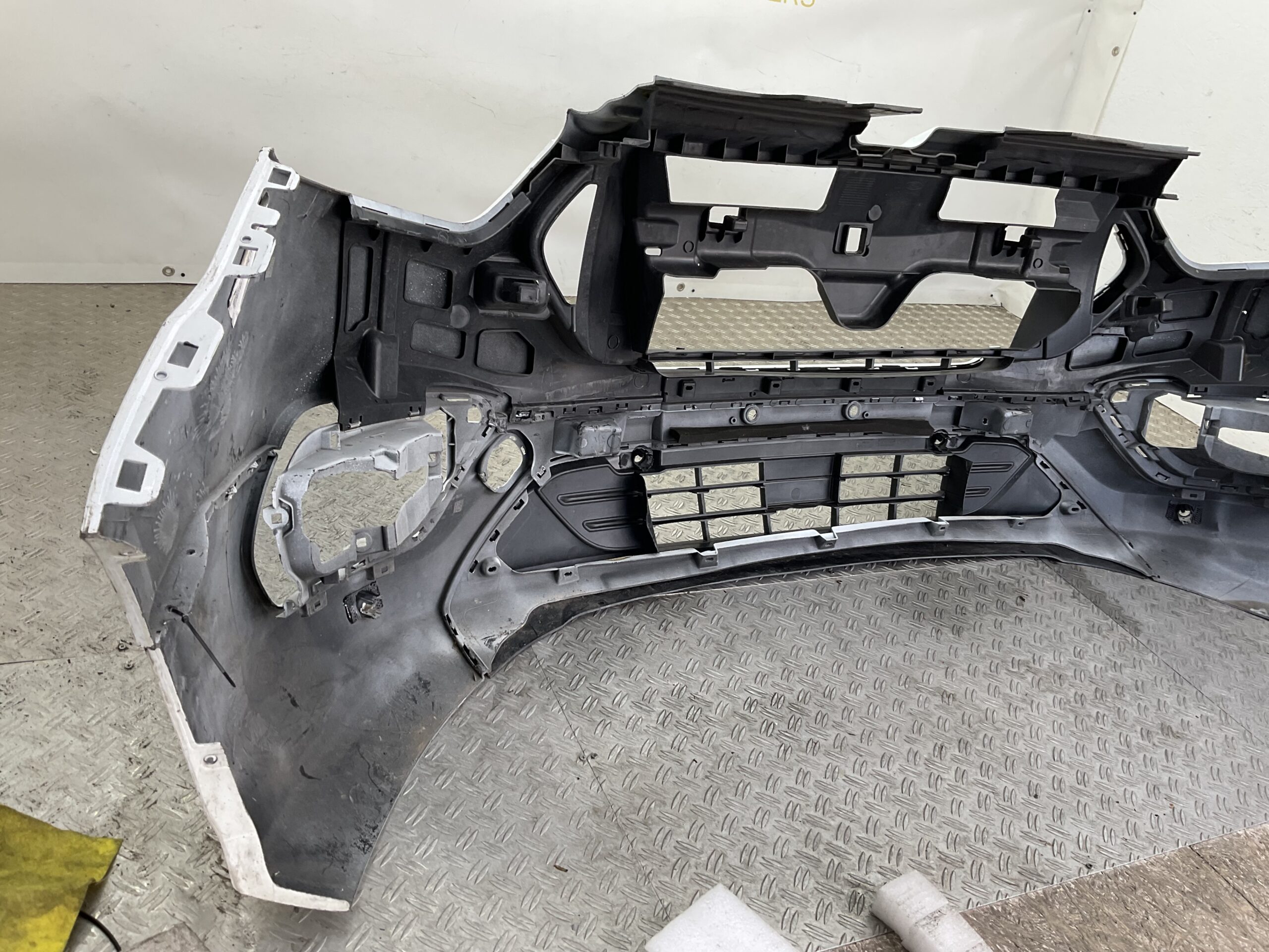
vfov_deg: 48.2
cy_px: 476
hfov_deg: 61.7
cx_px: 634
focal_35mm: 29
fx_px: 1063
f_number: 1.8
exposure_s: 1/100
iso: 25
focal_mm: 3
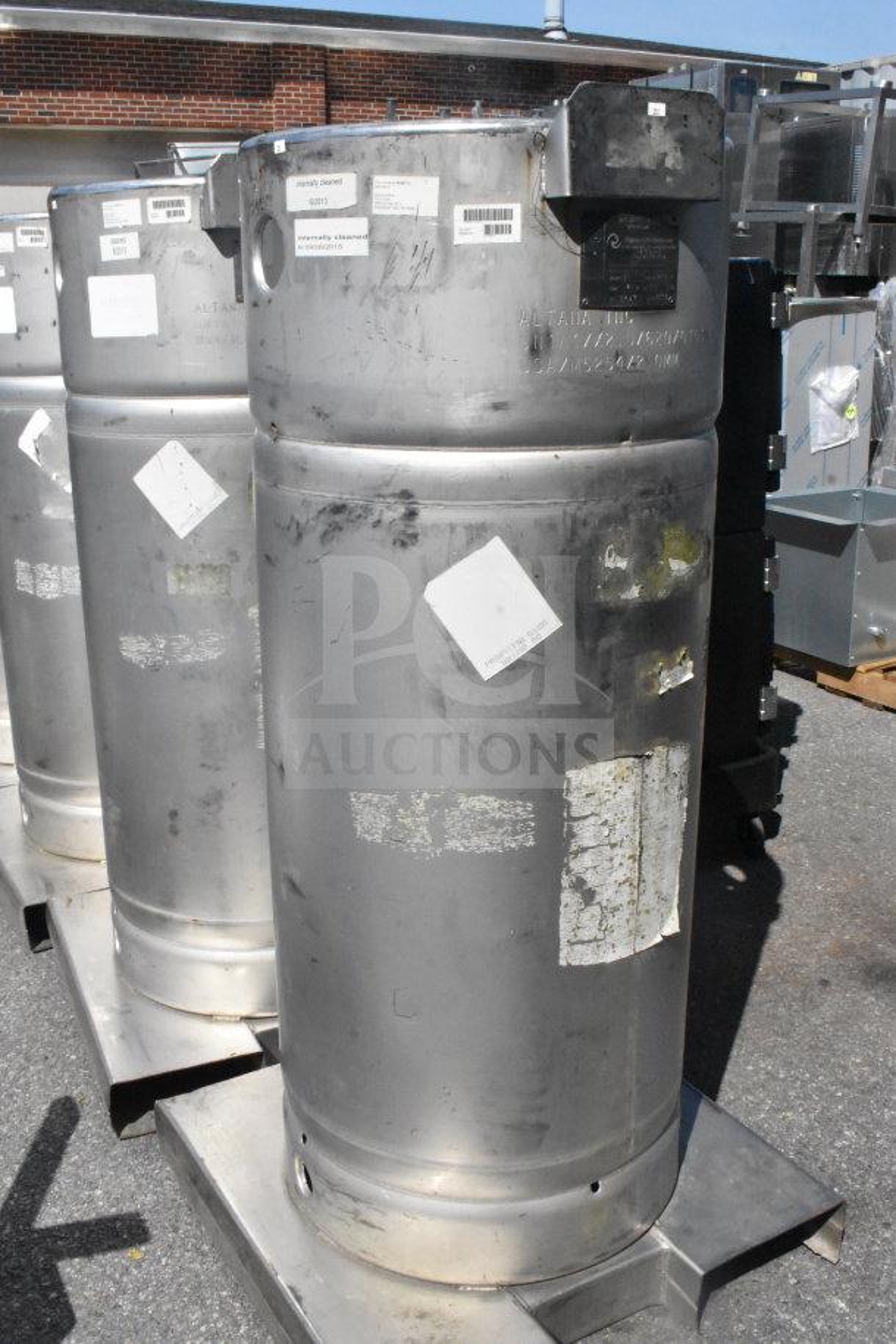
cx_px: 448
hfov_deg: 36.9
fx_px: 1344
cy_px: 672
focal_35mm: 36
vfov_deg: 53.1
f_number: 25
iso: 6400
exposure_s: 1/3200
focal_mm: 24
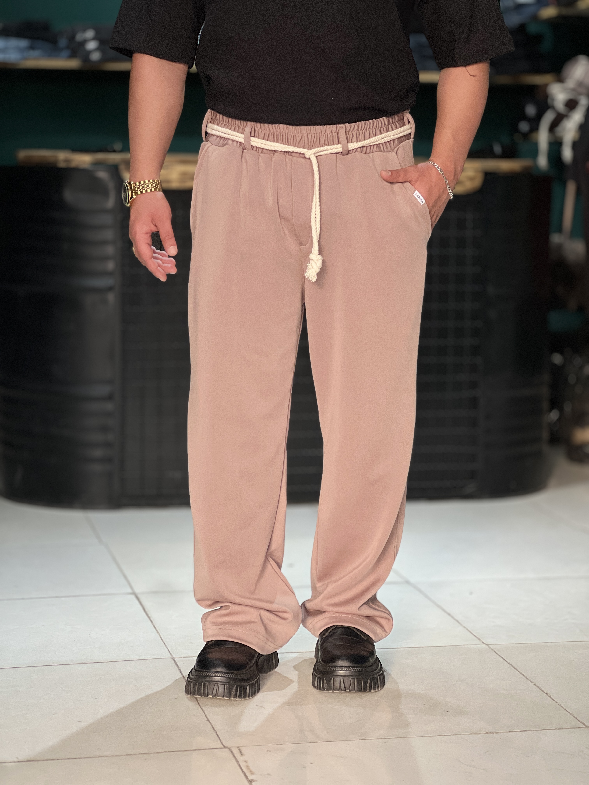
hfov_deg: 19.1
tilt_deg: -5.4
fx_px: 1747
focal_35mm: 77
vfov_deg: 25.3
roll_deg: -1.4
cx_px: 294
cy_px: 392
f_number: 2.8
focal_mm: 9
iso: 100
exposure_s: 1/121
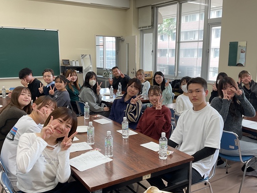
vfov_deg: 39.6
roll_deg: -1.0
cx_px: 140
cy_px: 101
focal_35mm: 36
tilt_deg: -12.2
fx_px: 267
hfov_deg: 51.3
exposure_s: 1/120
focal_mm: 3
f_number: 1.8
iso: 64
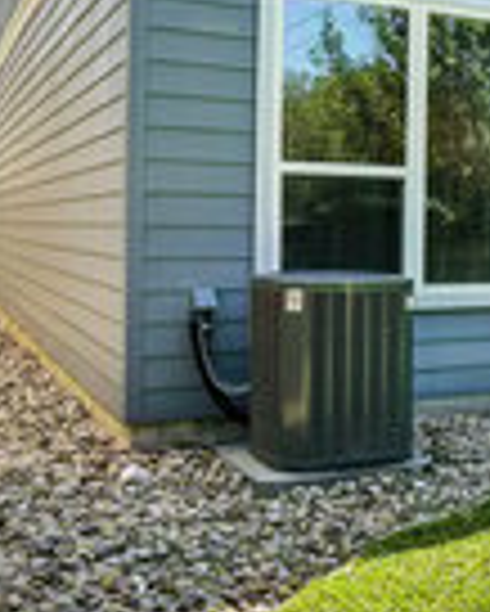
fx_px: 960
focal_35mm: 53
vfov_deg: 35.2
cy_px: 234
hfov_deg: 26.1
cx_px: 562
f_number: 8
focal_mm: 16
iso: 200
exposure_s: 1/160
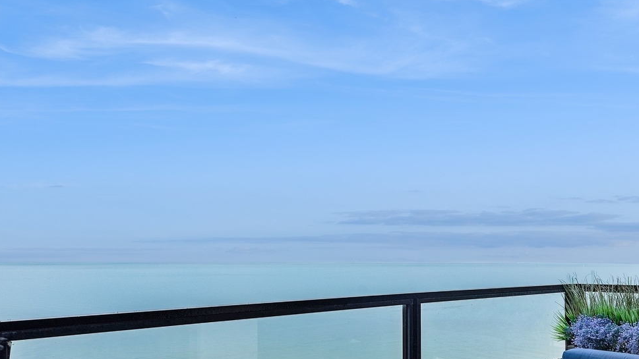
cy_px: 285
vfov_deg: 39.9
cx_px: 456
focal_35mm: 28
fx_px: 474
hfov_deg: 64.9
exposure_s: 1/400
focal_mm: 16
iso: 200
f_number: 9
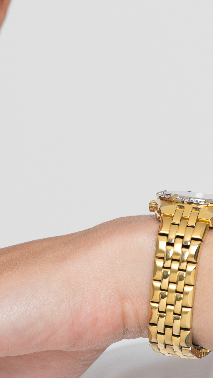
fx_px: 7912
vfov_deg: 2.7
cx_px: -245
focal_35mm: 788
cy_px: 210
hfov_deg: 1.5
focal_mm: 200
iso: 50
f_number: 5
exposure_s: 1/160
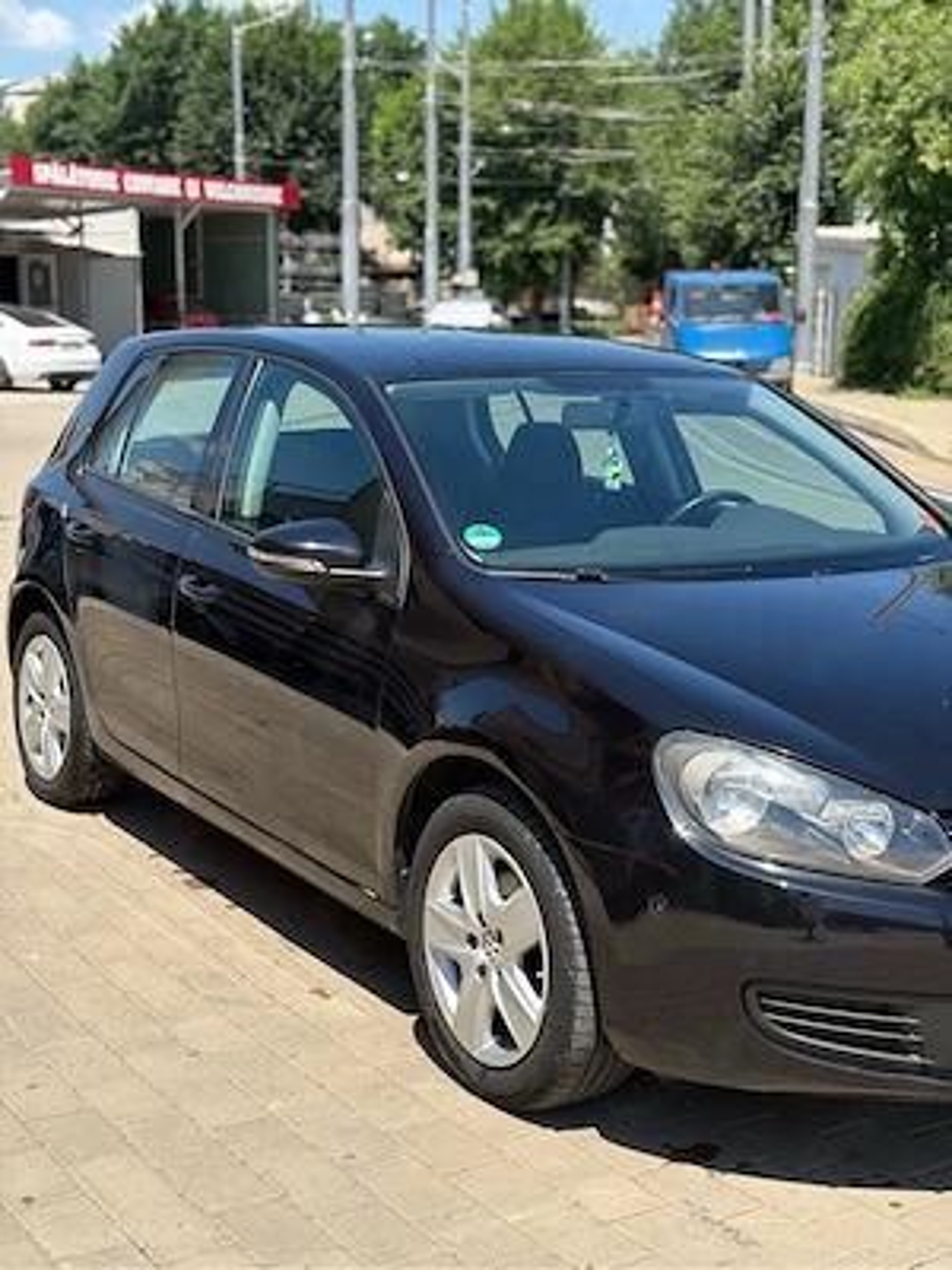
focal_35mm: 52
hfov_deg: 28.0
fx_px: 1907
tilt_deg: -9.4
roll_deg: -0.4
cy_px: 635
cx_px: 476
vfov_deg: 36.8
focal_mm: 5.96
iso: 50
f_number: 1.6
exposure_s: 1/1957
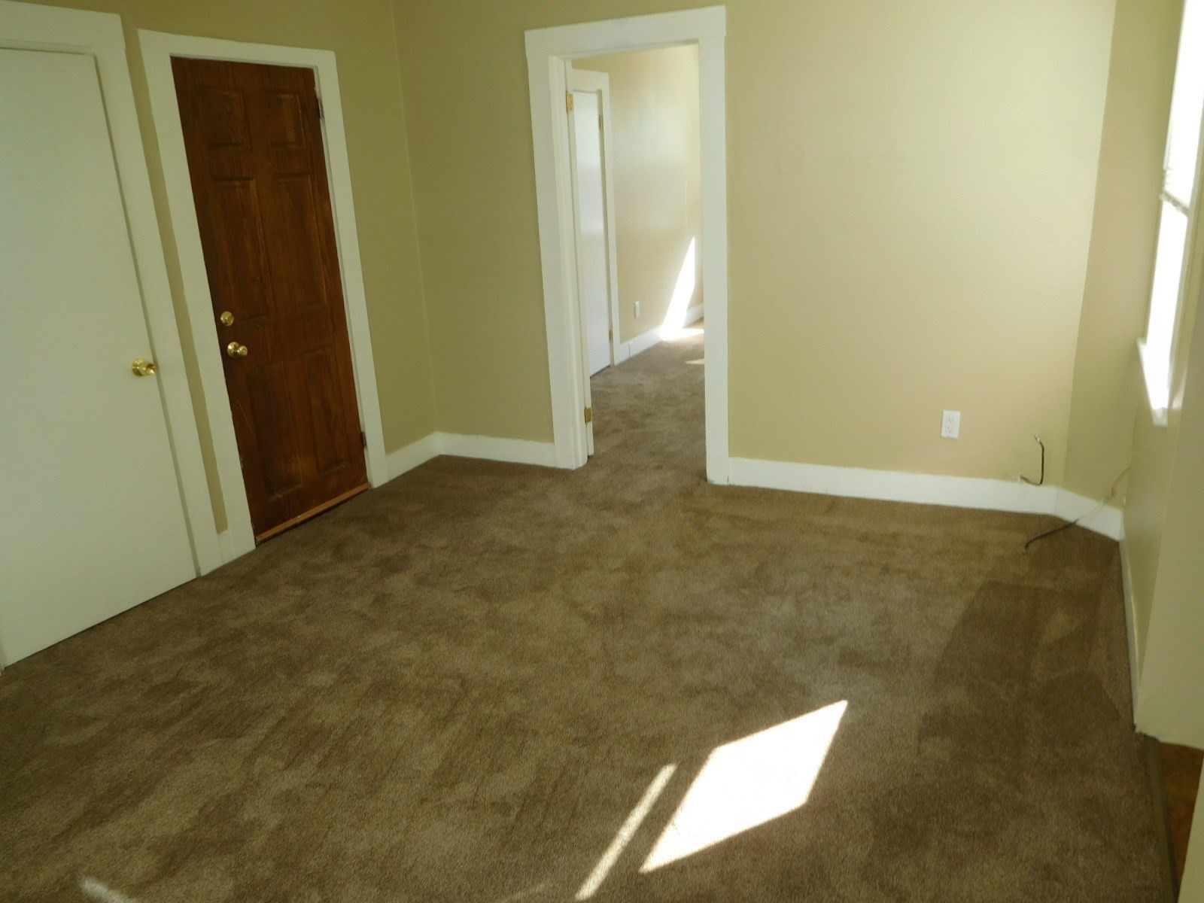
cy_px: 452
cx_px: 602
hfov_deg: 69.4
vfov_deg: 54.9
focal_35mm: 25
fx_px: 870
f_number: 3.4
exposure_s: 1/50
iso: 125
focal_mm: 4.5
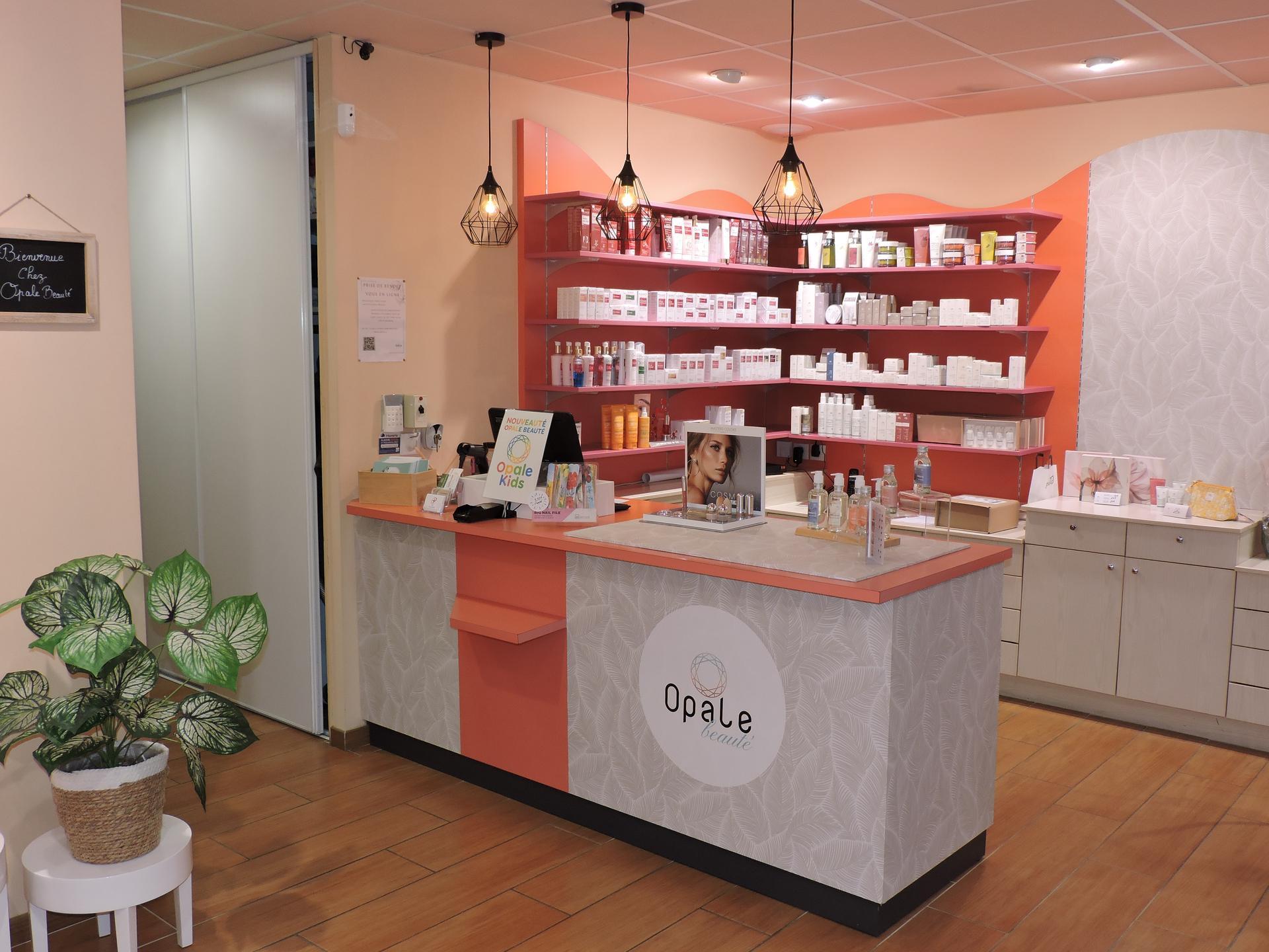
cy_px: 476
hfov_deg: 55.4
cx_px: 634
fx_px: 1210
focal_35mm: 33
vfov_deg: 42.9
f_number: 3.2
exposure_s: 1/50
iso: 180
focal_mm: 5.9
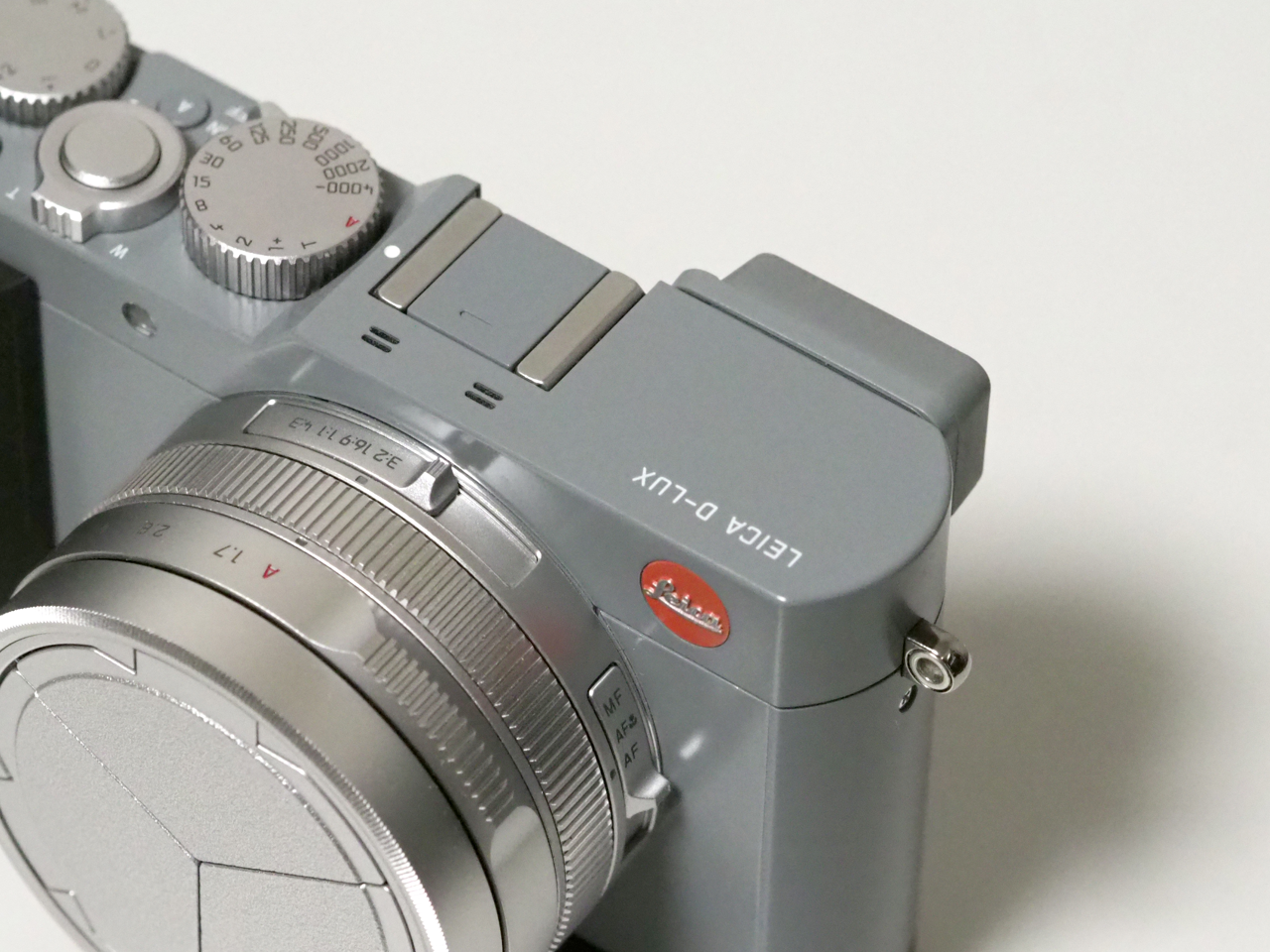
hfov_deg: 11.0
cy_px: 549
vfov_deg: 8.2
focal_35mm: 180
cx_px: 429
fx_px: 6604
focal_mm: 60
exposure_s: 1/160
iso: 5000
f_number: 4
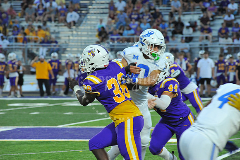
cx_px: 120
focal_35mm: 200
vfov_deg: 6.9
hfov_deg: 10.3
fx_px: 1333
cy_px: 80
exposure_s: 1/320
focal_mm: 200
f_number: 7.1
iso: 3200
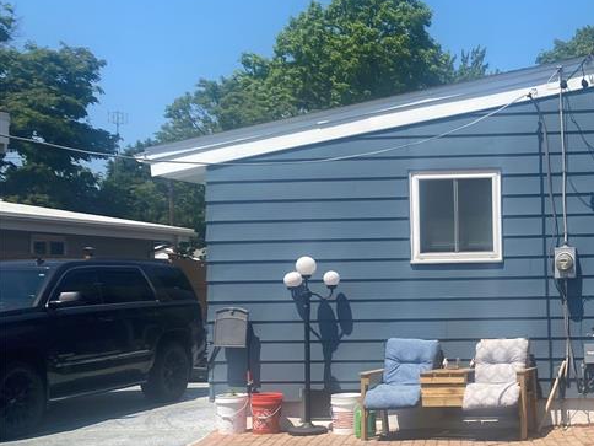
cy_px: 280
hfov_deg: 31.6
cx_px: 626
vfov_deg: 26.5
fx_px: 944
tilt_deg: -0.3
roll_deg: +0.4
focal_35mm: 55
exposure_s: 1/2571
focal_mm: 4.25
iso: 32
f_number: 1.8
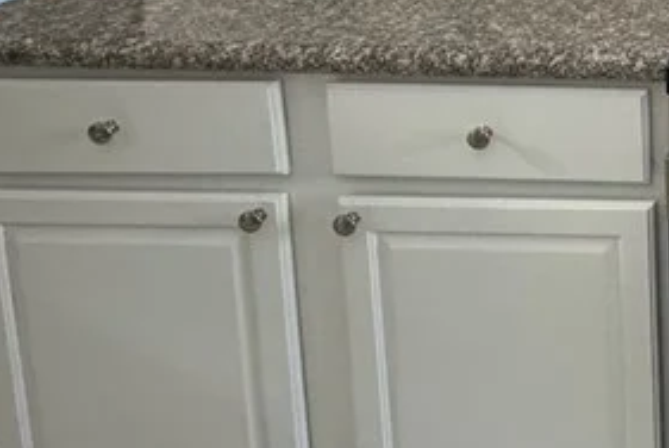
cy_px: -188
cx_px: 1012
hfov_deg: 26.6
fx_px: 986
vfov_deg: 22.0
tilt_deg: -8.9
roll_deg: -1.1
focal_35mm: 53
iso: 320
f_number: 2.2
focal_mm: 2.22
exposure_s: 1/60
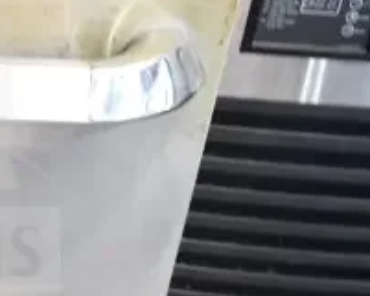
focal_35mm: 77
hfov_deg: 21.6
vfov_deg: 19.9
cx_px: -147
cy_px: 148
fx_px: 844
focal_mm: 18
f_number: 3.5
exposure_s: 1/30
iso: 500
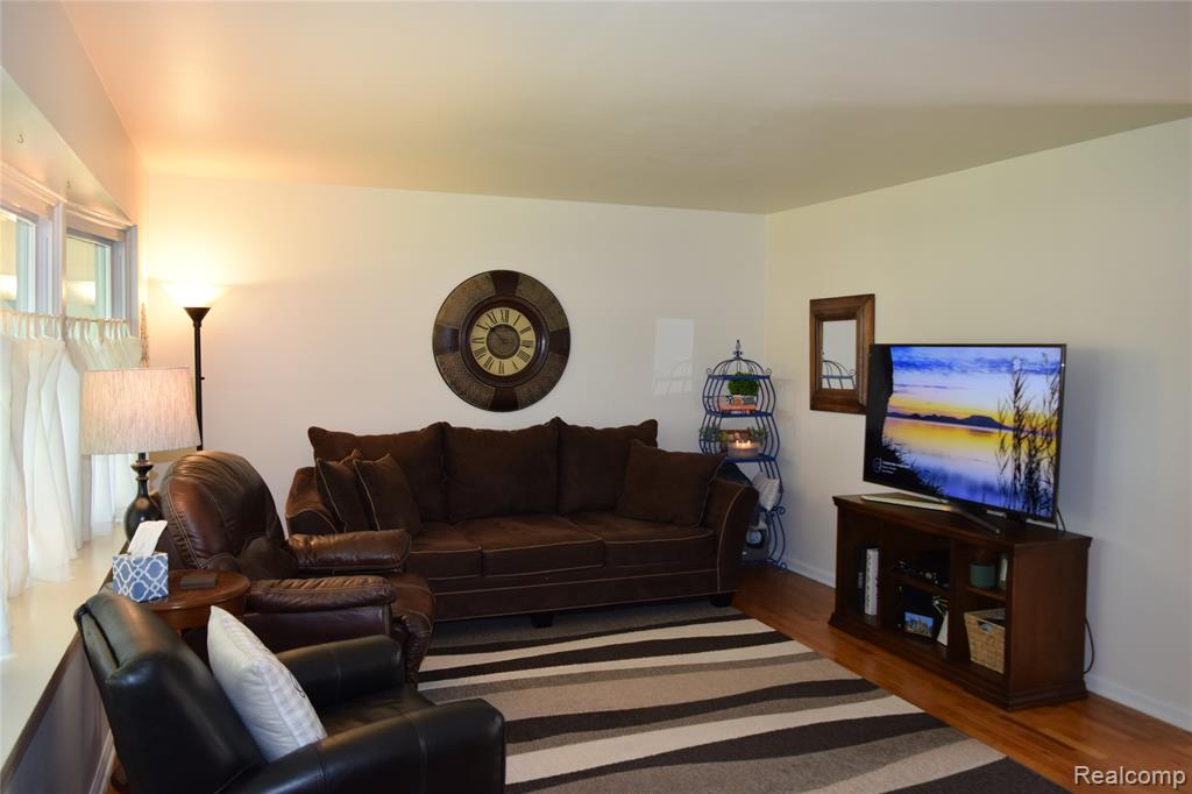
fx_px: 894
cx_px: 596
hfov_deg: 67.4
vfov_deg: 47.9
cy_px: 397
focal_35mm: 27
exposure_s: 1/80
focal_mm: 18
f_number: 4
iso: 800
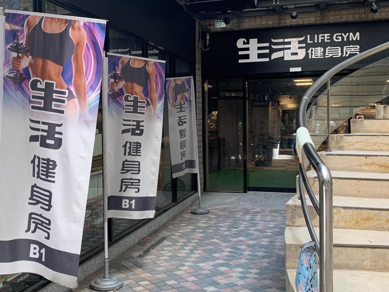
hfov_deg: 44.8
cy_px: 142
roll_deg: +2.0
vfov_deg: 34.4
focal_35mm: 42
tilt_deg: -2.1
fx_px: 472
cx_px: 180
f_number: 1.8
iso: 100
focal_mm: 4.25
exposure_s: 1/121
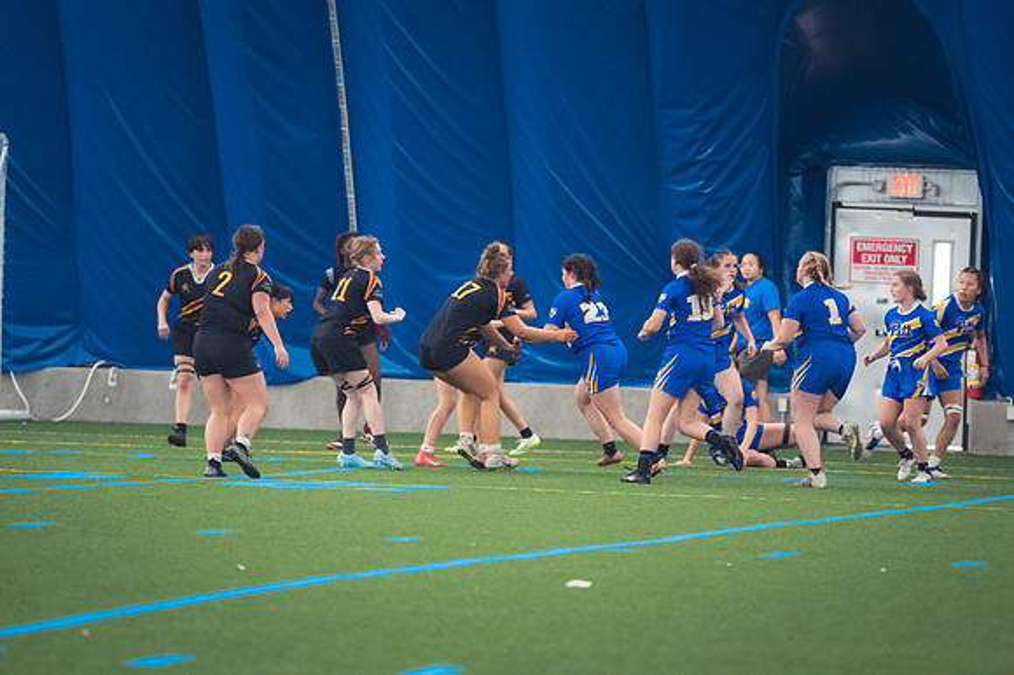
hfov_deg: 6.9
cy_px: 338
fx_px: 8445
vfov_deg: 4.6
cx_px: 507
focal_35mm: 300
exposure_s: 1/320
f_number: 2.8
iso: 4000
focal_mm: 200
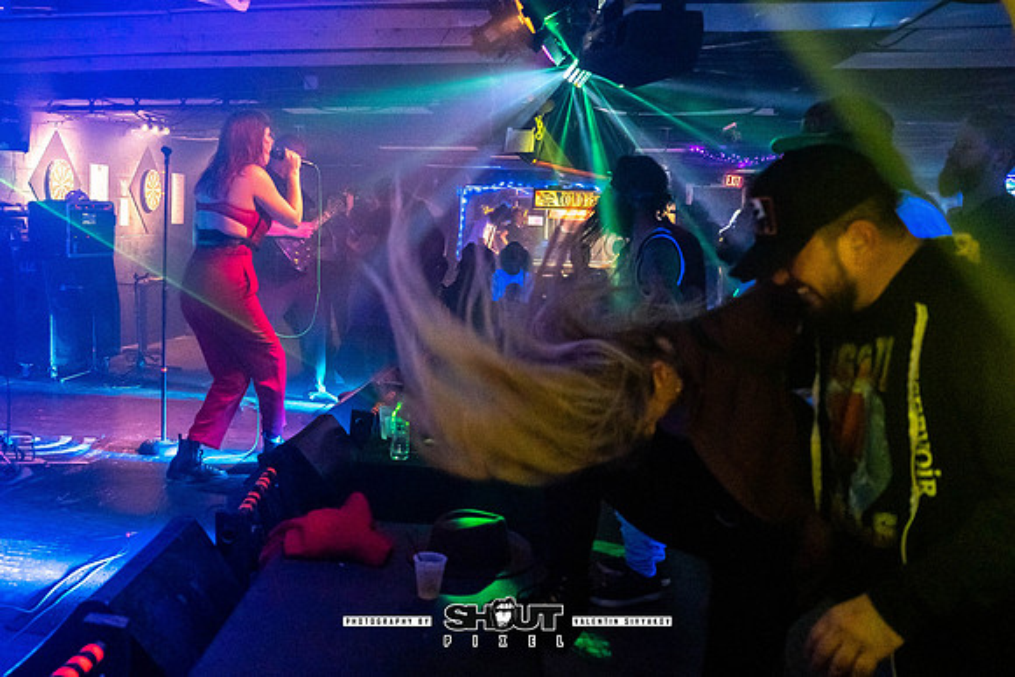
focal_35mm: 34
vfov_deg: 38.7
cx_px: 308
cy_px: 288
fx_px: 961
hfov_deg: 54.1
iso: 3200
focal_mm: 24
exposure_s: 1/250
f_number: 2.8
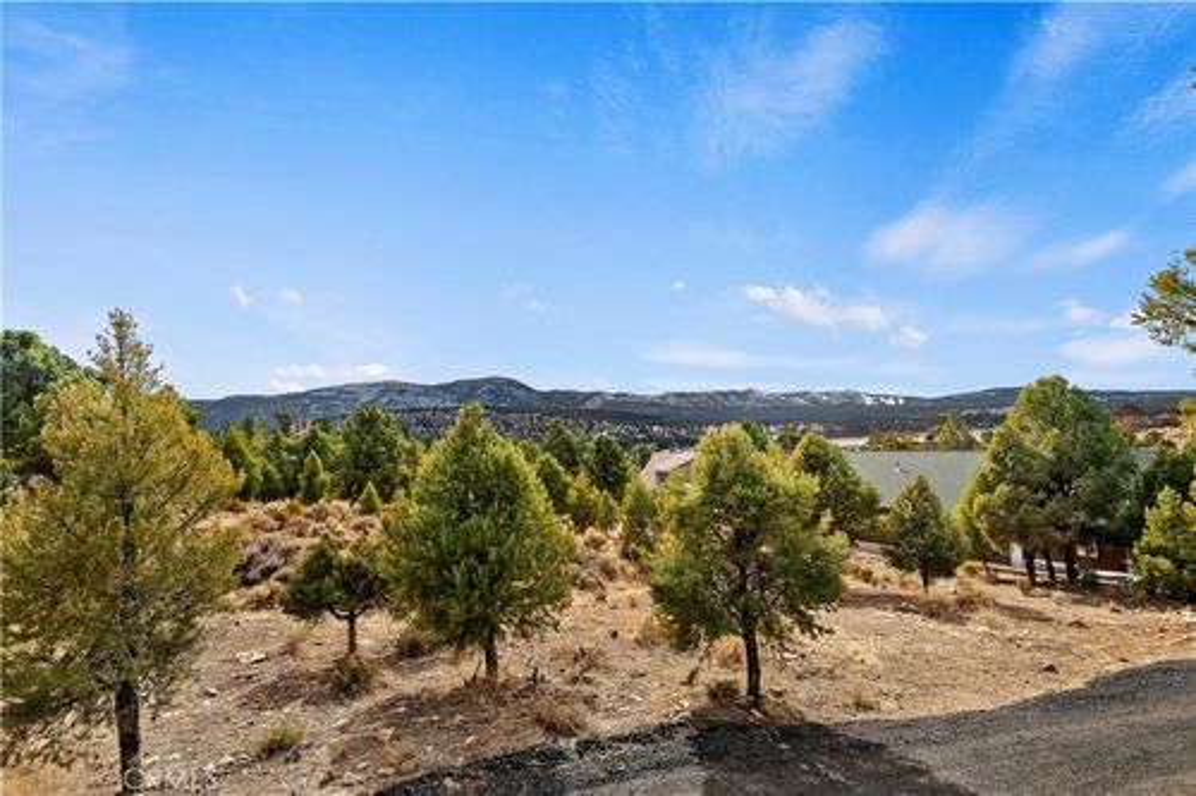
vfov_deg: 70.4
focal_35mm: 17
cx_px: 598
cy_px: 398
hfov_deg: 93.3
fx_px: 565
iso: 500
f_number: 16
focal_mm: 17
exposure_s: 1/320
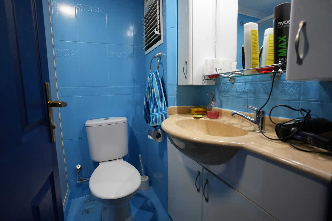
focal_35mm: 17
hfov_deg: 93.3
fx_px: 157
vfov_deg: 70.4
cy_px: 110
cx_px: 166
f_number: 4
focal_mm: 17
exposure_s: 1/160
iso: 1250
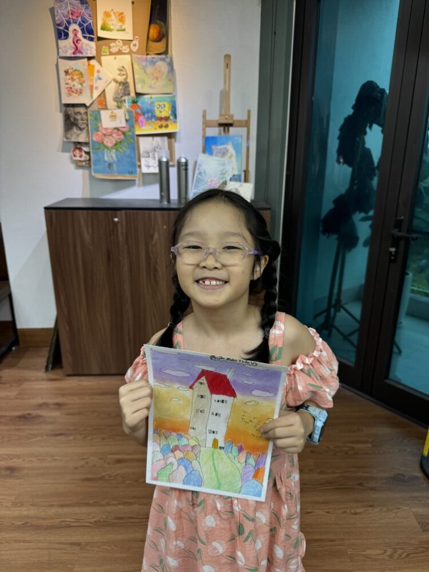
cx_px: 214
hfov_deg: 56.8
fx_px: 397
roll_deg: -0.2
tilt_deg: -17.1
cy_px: 286
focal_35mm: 24
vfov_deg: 71.6
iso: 80
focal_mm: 6.76
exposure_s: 1/100
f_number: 1.78
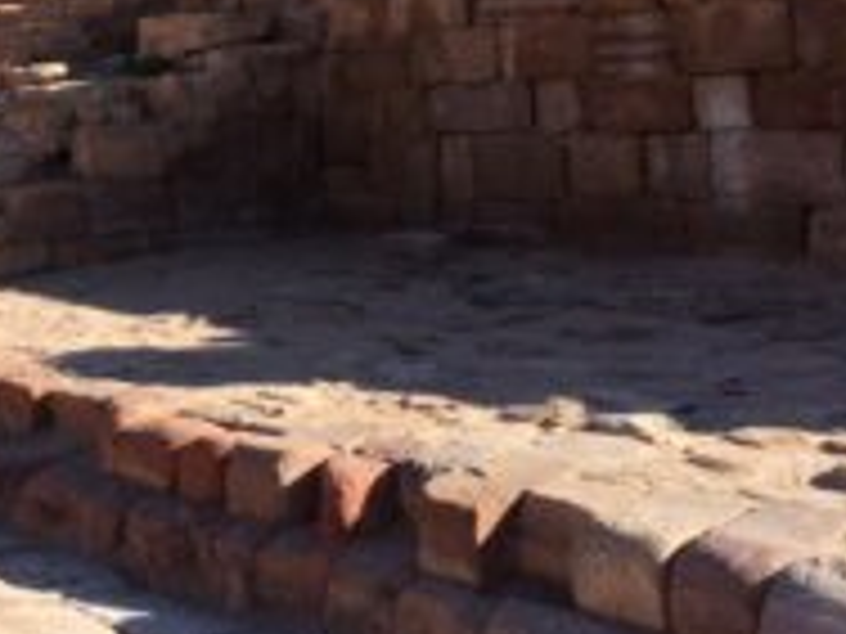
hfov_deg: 29.0
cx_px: 76
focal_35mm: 64
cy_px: -27
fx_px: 1564
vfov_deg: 21.9
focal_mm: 4.12
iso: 32
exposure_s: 1/1520
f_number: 2.2
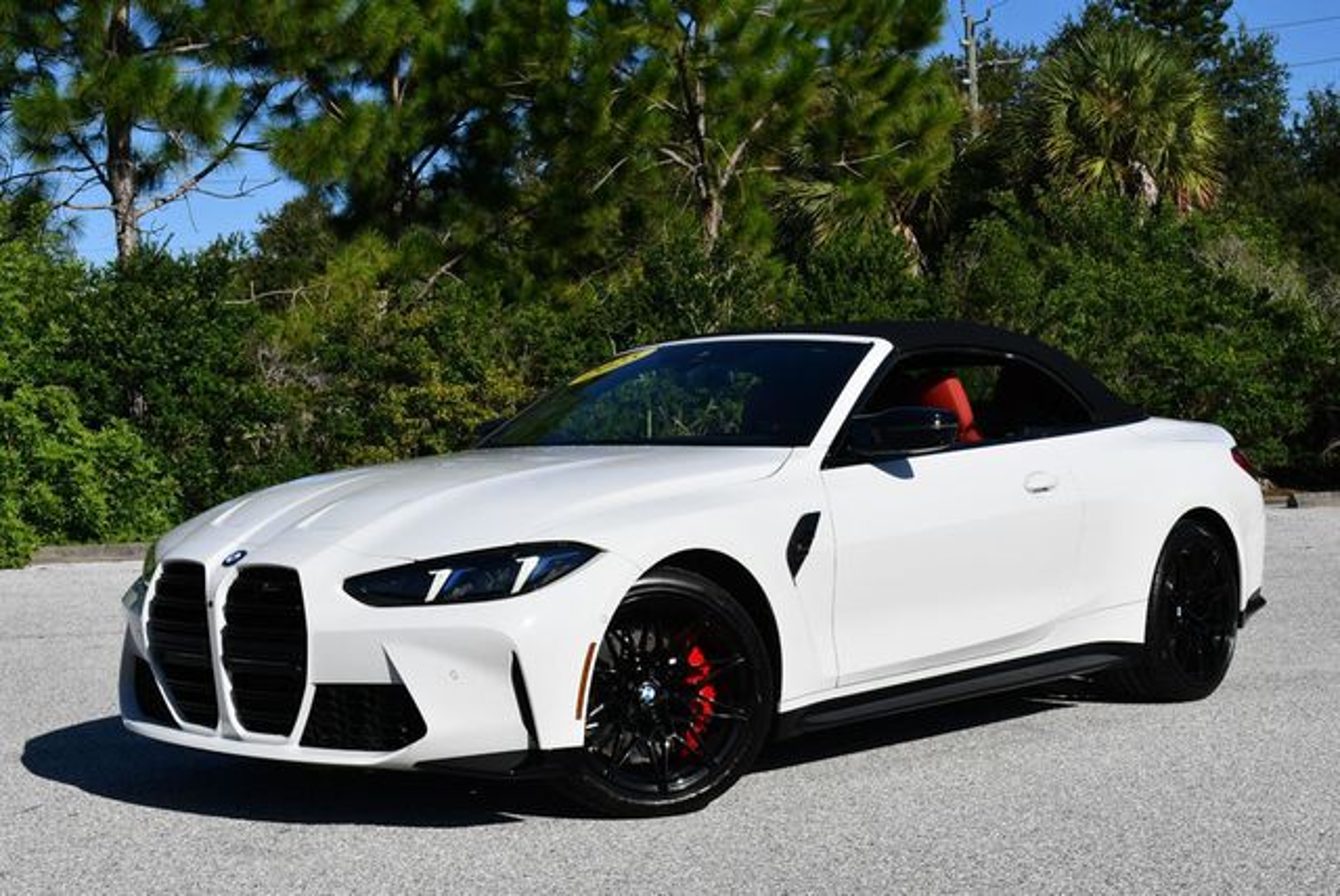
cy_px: 448
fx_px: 2086
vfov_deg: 24.2
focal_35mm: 56
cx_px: 670
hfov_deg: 35.6
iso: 100
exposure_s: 1/320
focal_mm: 28
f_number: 9
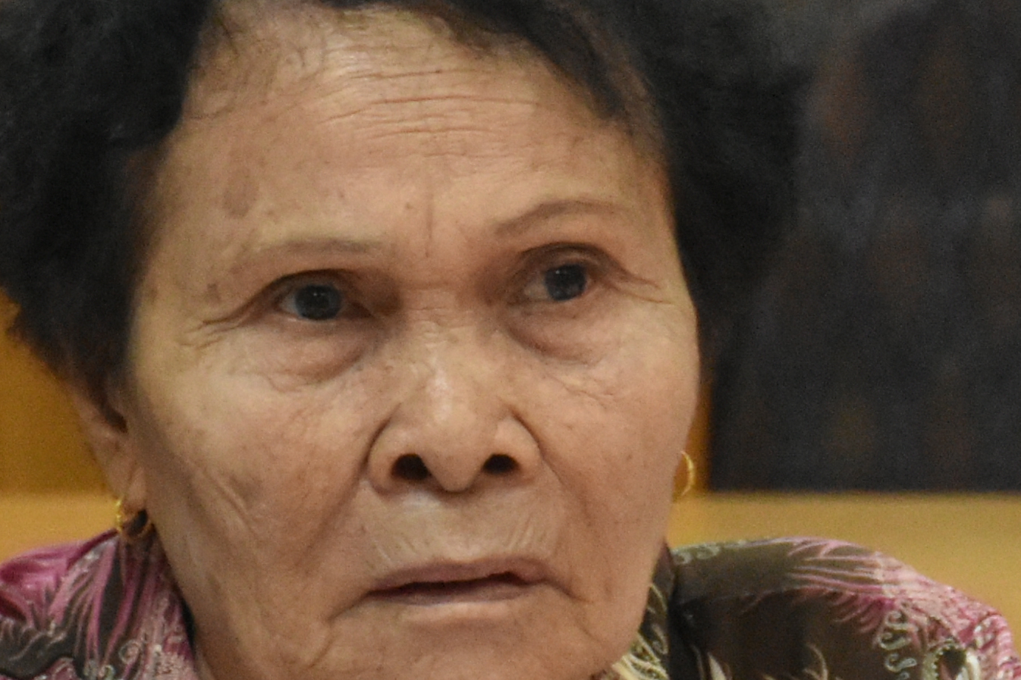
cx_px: 1334
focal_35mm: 535
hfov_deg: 3.8
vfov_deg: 2.6
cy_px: 616
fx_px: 15170
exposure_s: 1/160
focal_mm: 80
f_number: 5.3
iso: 3200
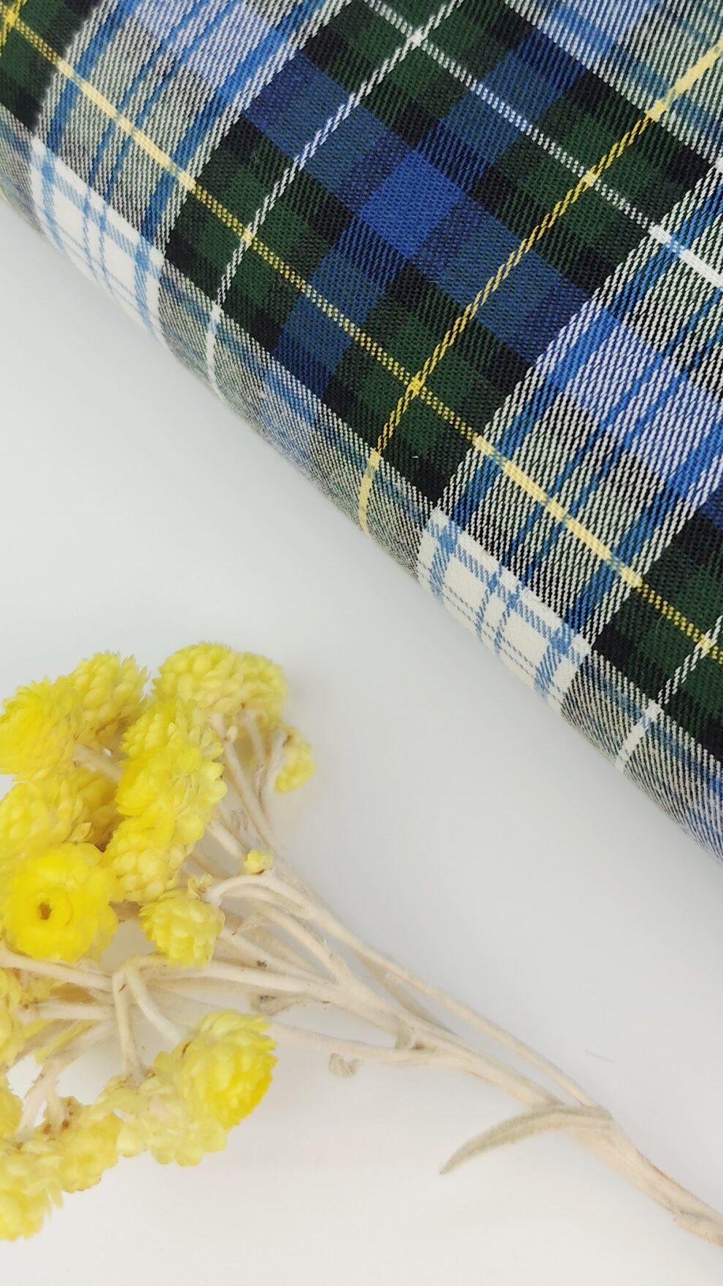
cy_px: 449
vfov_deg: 52.0
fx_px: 1295
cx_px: 538
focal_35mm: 38
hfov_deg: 30.7
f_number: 1.8
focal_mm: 5.23
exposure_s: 1/100
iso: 50
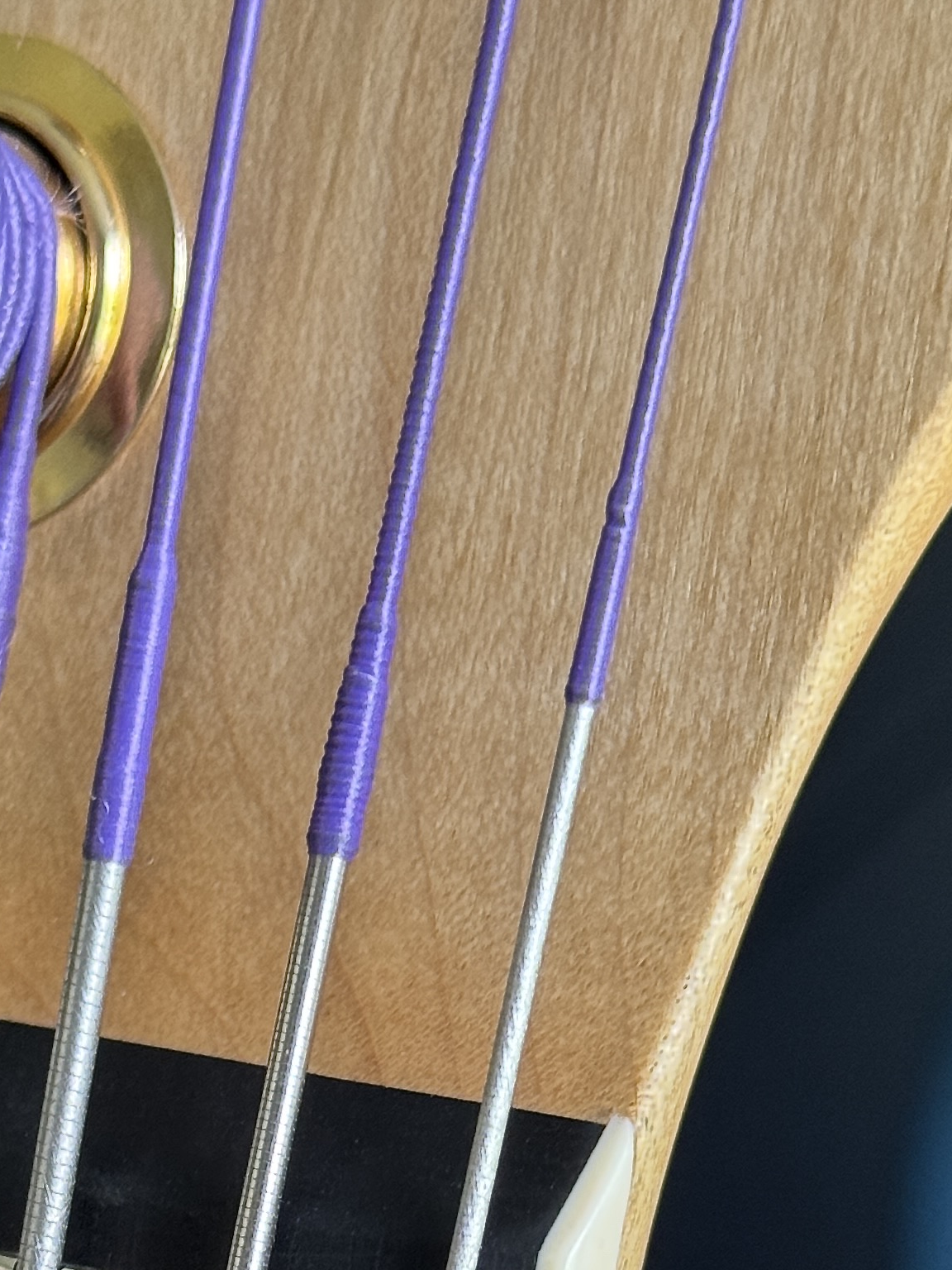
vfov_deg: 15.2
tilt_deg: -17.4
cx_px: 180
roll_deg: -0.3
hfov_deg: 11.7
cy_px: 1396
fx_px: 4620
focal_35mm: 126
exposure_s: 1/60
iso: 200
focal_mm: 6.76
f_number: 1.78
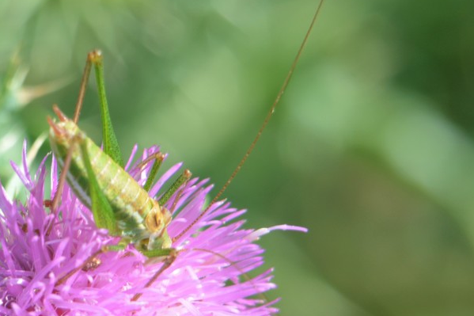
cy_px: 116
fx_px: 6170
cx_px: 212
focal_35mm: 469
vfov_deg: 2.9
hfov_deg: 4.4
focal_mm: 195
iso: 220
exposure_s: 1/125
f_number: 8
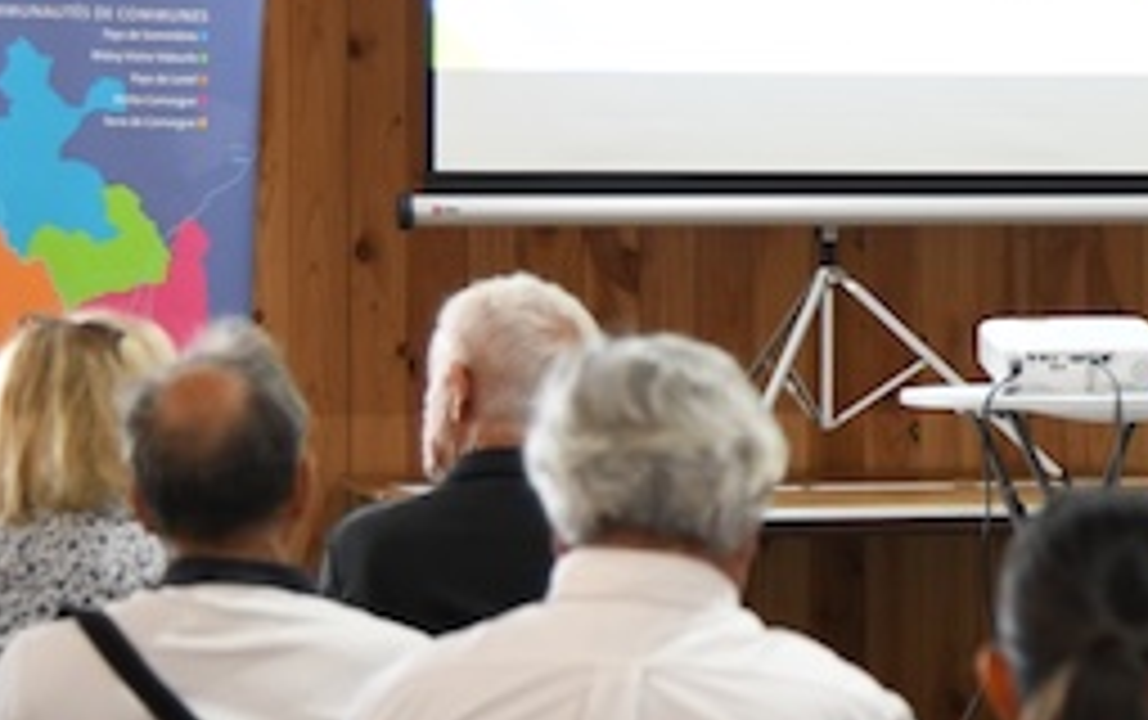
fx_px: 5199
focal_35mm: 166
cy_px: 196
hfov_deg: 12.5
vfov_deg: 7.9
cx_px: 1062
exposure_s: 1/80
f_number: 4
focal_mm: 52
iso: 1600
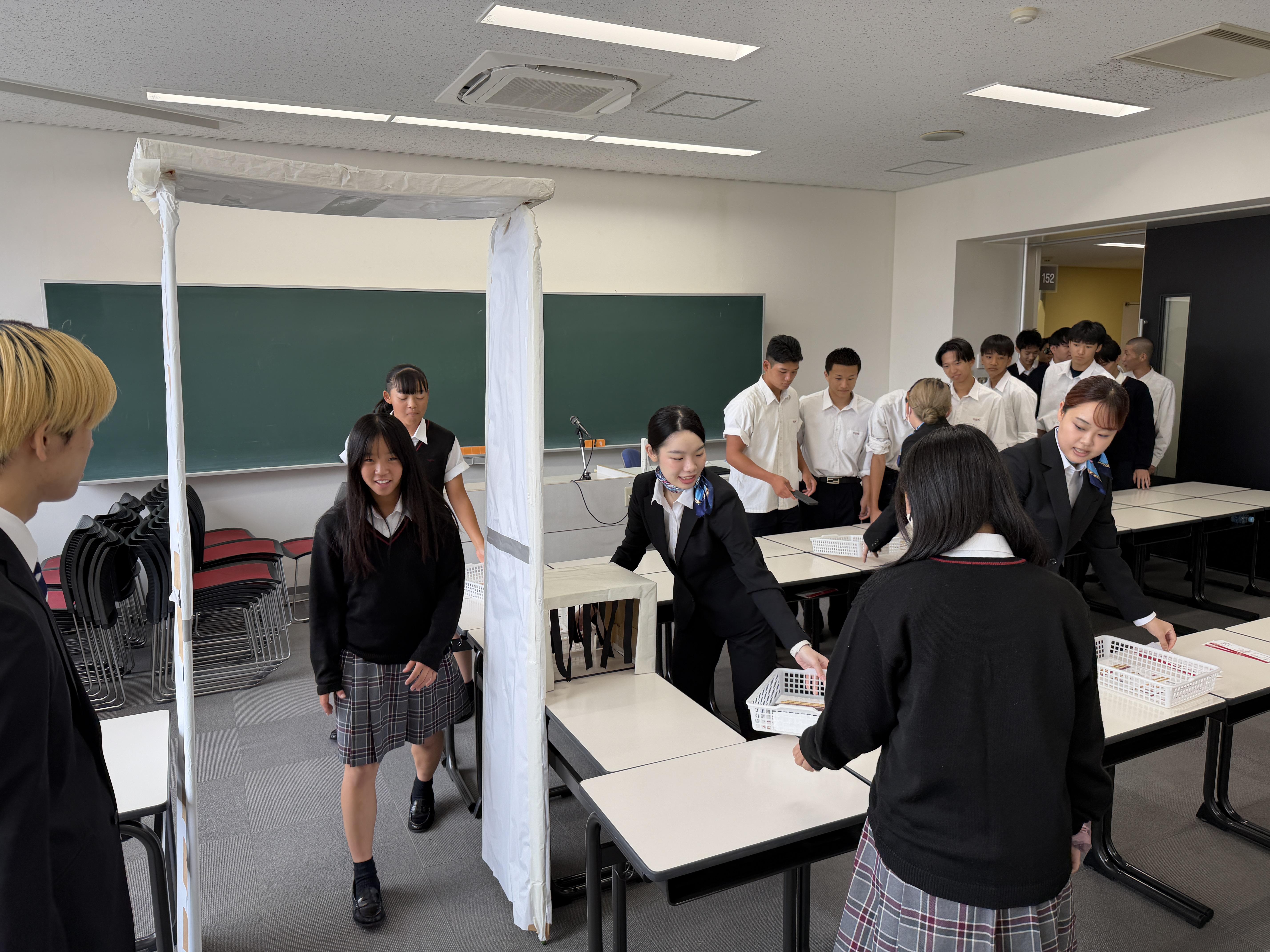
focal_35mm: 24
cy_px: 476
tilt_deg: -7.9
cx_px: 635
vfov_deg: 56.8
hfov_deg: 71.6
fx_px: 881
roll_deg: +1.3
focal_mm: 6.76
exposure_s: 1/129
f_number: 1.78
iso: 64
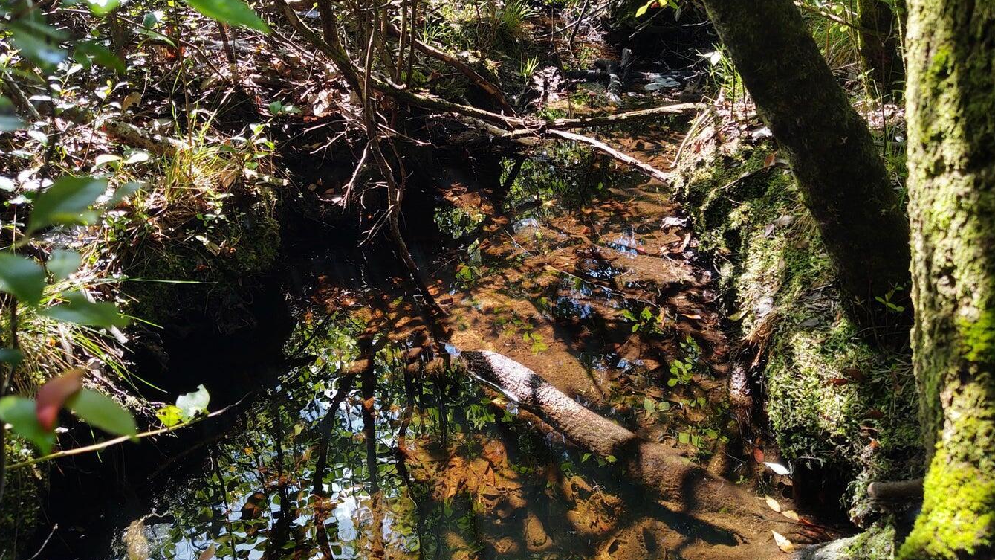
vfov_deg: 38.8
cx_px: 500
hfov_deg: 64.3
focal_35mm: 30
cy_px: 236
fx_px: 791
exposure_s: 1/432
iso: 100
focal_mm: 4.75
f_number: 1.7
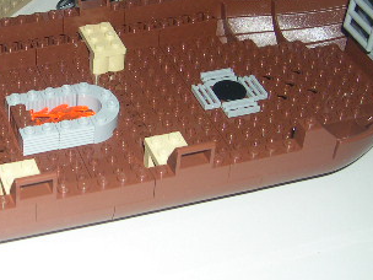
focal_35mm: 80
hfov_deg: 23.3
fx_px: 862
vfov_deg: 18.4
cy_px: 85
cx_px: -12
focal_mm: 8
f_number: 2.8
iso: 100
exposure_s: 1/60
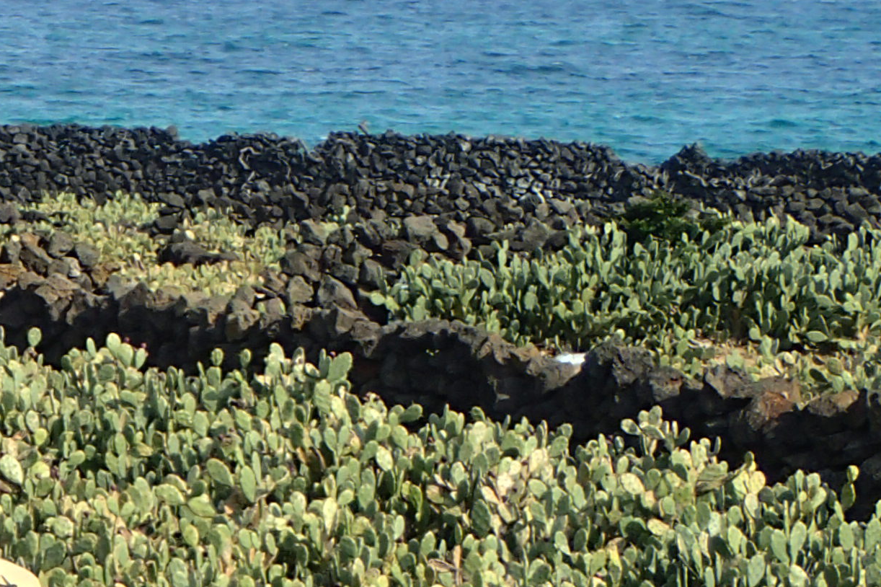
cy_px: 699
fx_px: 6116
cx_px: -412
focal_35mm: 250
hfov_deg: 8.1
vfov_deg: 5.5
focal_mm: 13.47
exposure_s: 1/320
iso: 100
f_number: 5.6
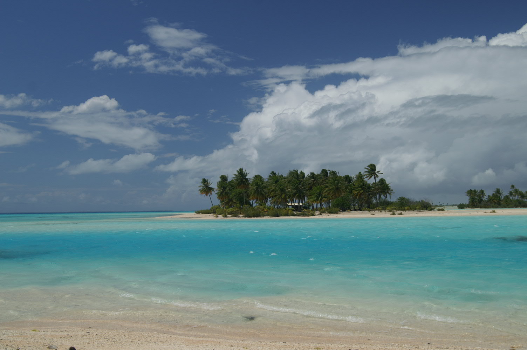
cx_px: 264
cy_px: 175
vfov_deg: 34.1
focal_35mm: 39
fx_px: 570
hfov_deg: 49.6
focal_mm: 26
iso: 100
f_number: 9
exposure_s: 1/300
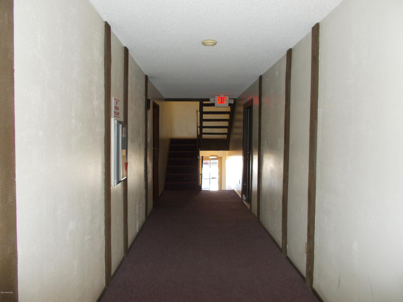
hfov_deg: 67.3
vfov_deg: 53.1
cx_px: 202
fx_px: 303
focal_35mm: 26
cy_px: 151
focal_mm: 4.6
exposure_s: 1/25
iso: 220
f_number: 3.2
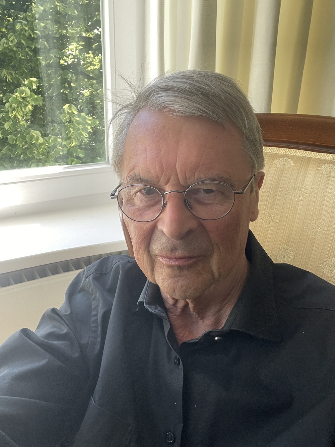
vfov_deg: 60.0
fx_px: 387
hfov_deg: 46.8
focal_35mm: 30
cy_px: 224
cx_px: 168
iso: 100
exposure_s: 1/96
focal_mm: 2.71
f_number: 2.2
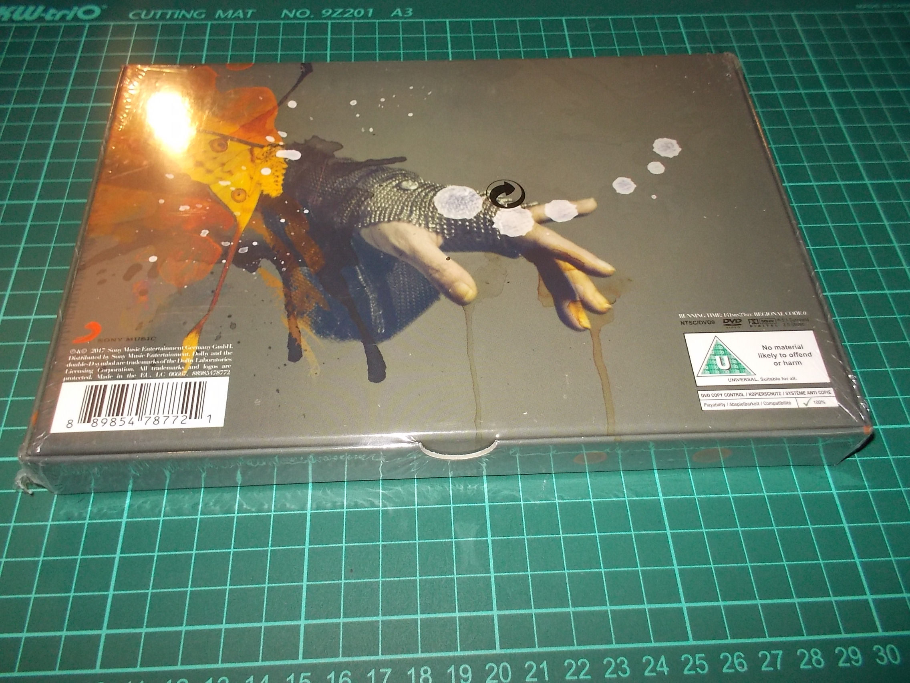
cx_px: 455
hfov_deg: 61.7
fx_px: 762
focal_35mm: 29
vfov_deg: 48.2
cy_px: 342
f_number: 3.3
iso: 200
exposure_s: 1/30
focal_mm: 4.1
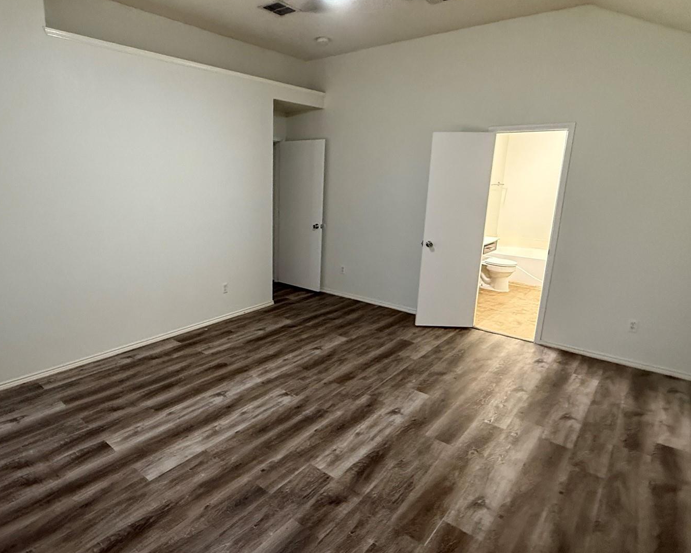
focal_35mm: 21
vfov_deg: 65.5
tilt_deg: -13.2
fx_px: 429
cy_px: 274
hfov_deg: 77.0
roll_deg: -0.3
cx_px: 285
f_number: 2.2
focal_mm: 2.22
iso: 640
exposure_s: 1/60
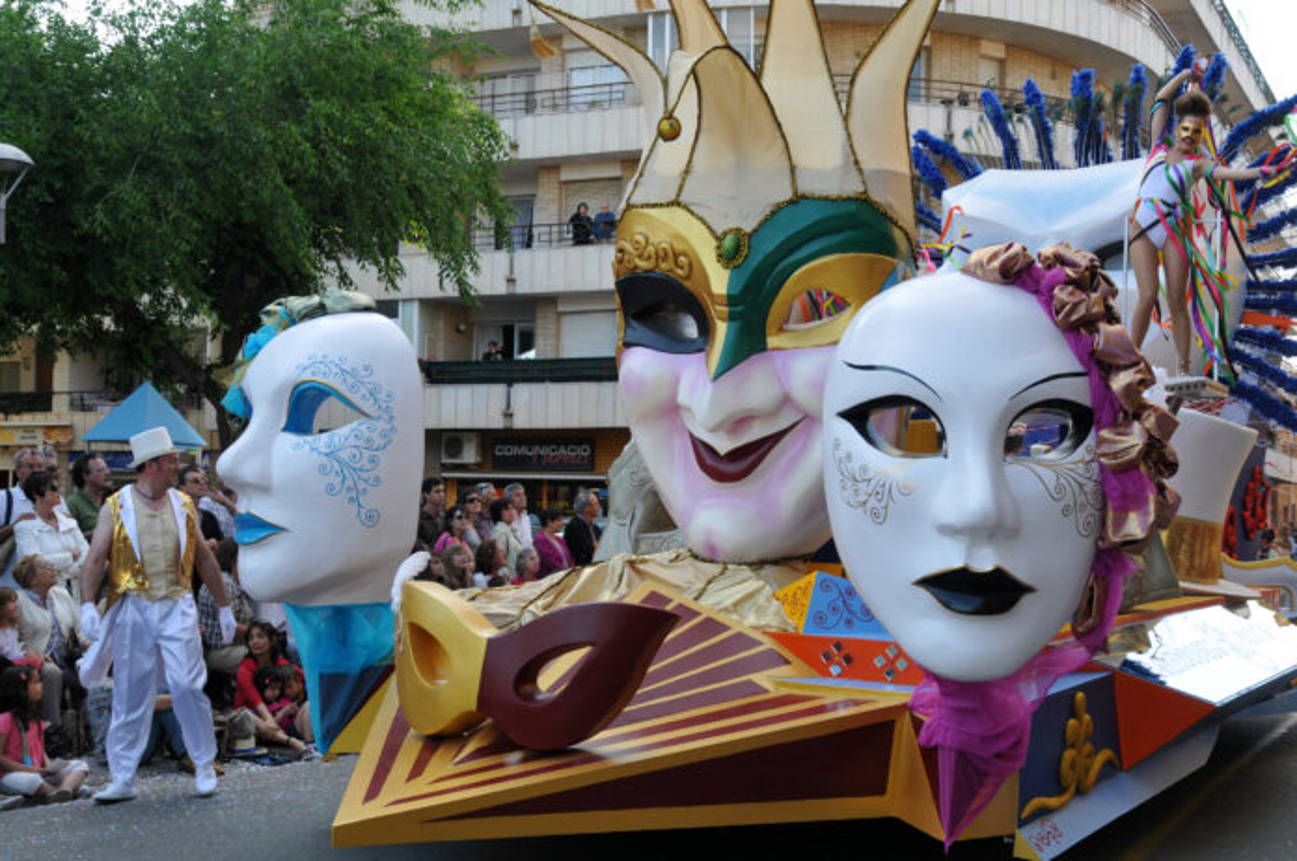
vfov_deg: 28.0
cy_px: 430
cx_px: 648
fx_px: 1727
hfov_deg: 41.2
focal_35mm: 48
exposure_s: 1/125
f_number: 5.6
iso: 200
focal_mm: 32
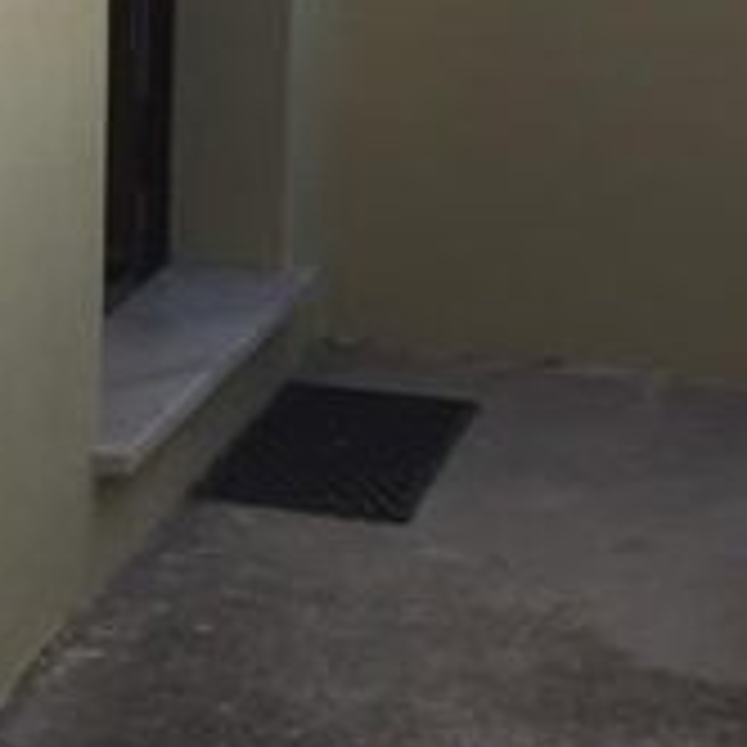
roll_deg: +0.8
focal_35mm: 158
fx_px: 3857
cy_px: -418
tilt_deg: -2.4
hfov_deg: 10.5
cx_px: -500
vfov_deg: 10.6
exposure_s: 1/706
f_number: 2.2
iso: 32
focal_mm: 4.15
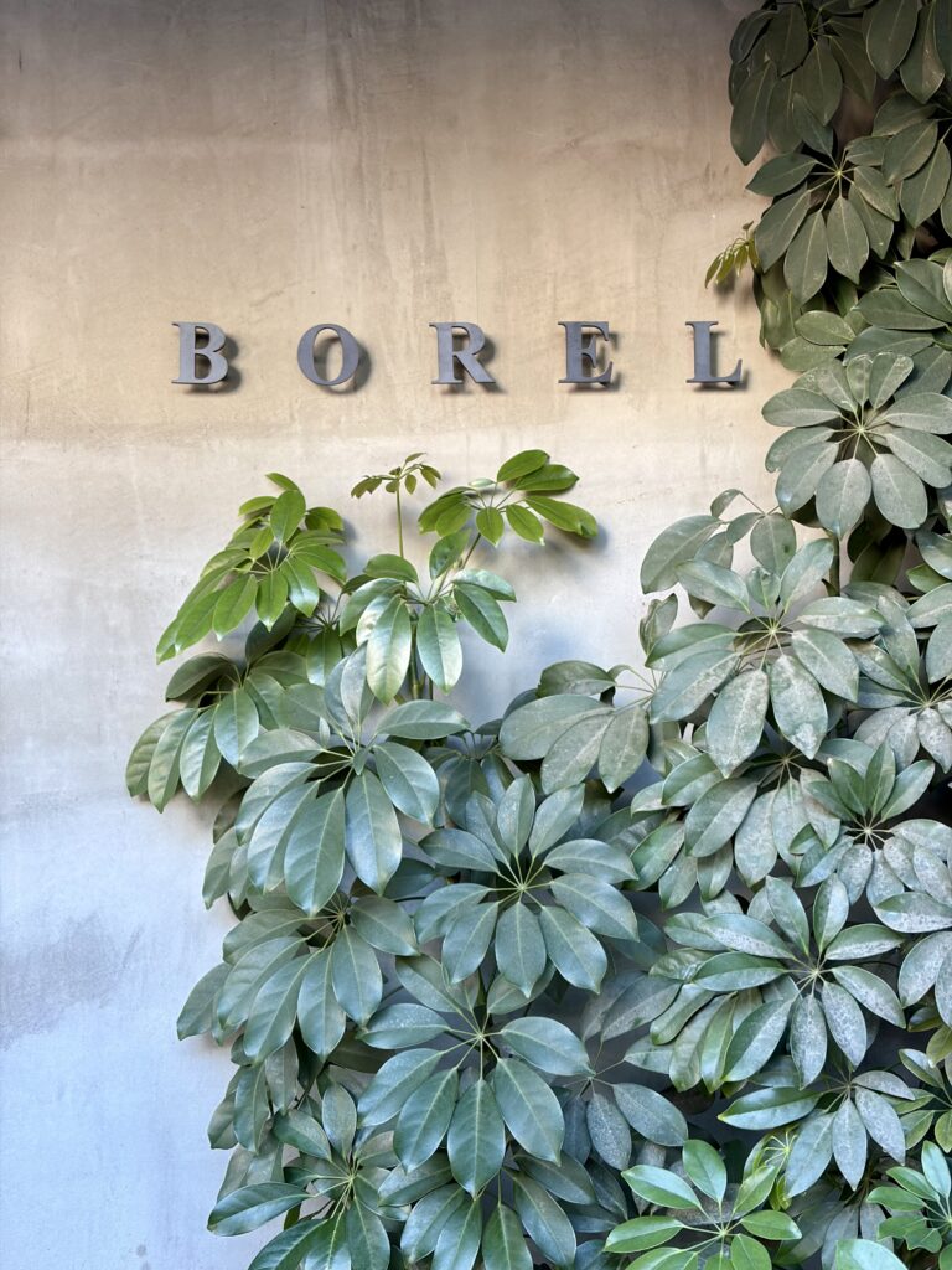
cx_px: 476
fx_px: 1907
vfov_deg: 36.8
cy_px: 635
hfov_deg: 28.0
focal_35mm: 52
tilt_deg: +1.2
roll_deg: +1.0
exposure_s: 1/60
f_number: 1.6
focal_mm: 5.96
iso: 100
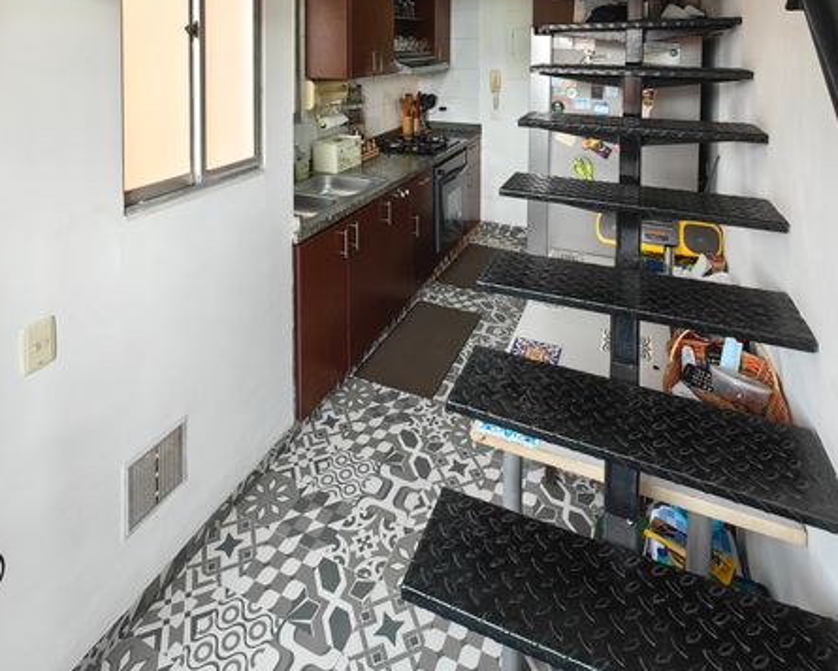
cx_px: 420
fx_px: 471
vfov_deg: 59.7
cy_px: 62
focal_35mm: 19
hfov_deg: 83.3
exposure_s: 1/50
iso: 50
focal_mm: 1.95
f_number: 2.2
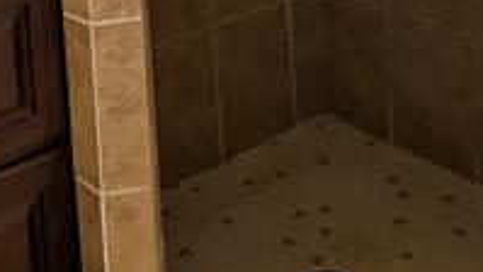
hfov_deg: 31.3
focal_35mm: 67
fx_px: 858
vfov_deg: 15.2
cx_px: 175
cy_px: -243
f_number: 1.7
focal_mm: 2.02
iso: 73
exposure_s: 1/120
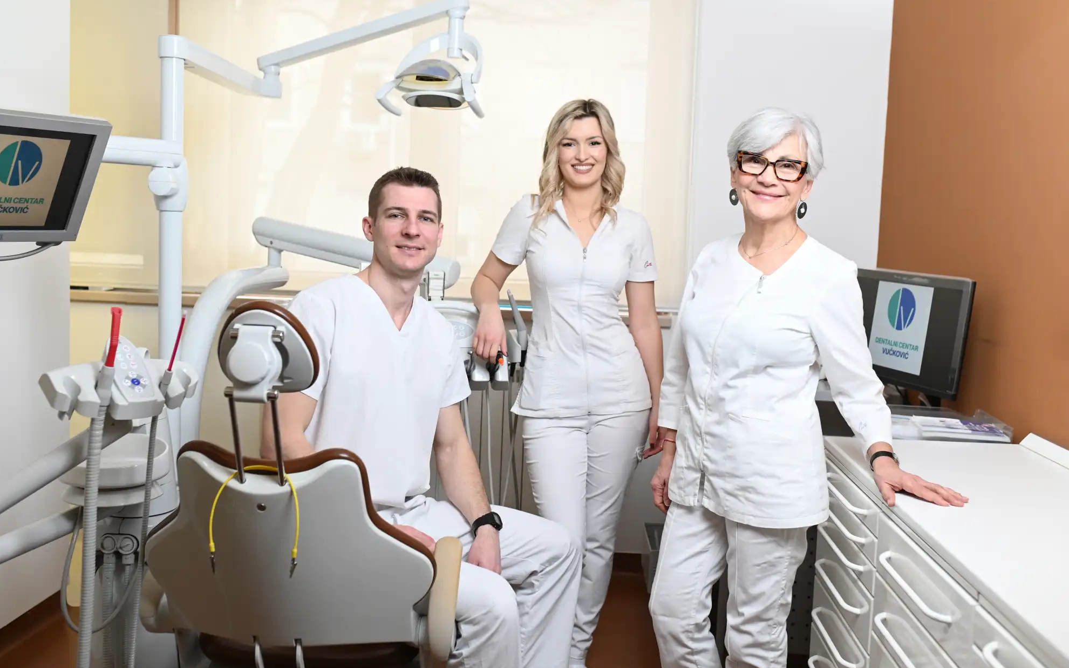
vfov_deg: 35.3
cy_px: 324
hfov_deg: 54.0
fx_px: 1049
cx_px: 530
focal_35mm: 36
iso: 640
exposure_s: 1/160
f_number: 4
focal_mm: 35
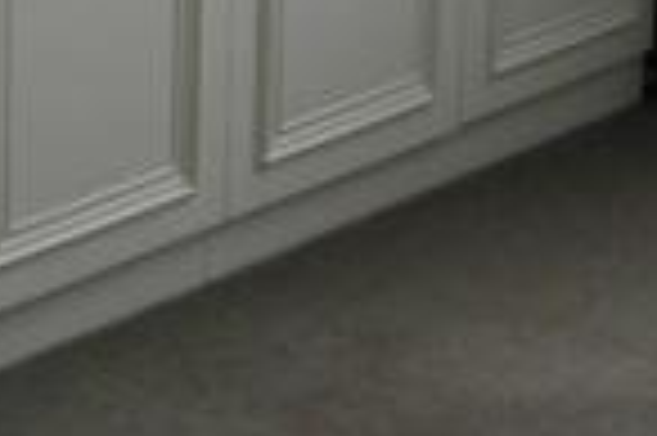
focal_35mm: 162
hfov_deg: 12.7
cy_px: -407
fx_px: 2953
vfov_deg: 8.1
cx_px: 502
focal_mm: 24
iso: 400
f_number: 4
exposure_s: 1/100
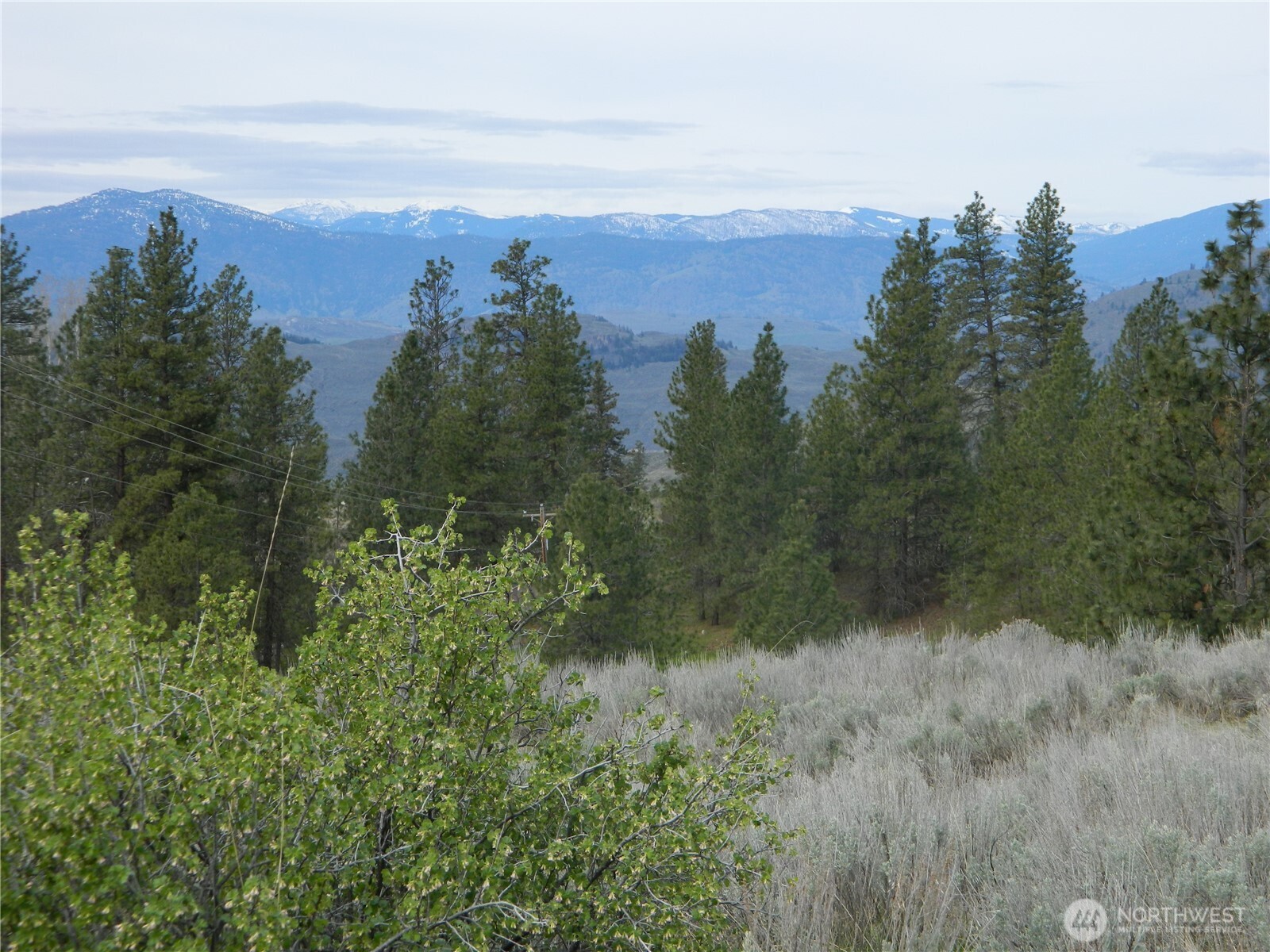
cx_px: 635
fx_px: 3082
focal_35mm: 84
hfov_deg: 23.3
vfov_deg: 17.6
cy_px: 476
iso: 80
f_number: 4.2
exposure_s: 1/400
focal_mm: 15.1
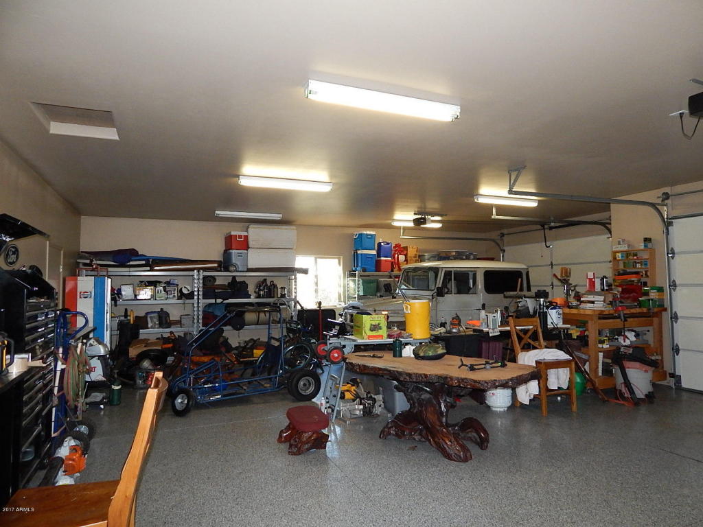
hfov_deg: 73.9
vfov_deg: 58.9
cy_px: 264
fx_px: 467
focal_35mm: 23
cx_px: 352
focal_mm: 4
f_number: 3
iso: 320
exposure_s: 1/30
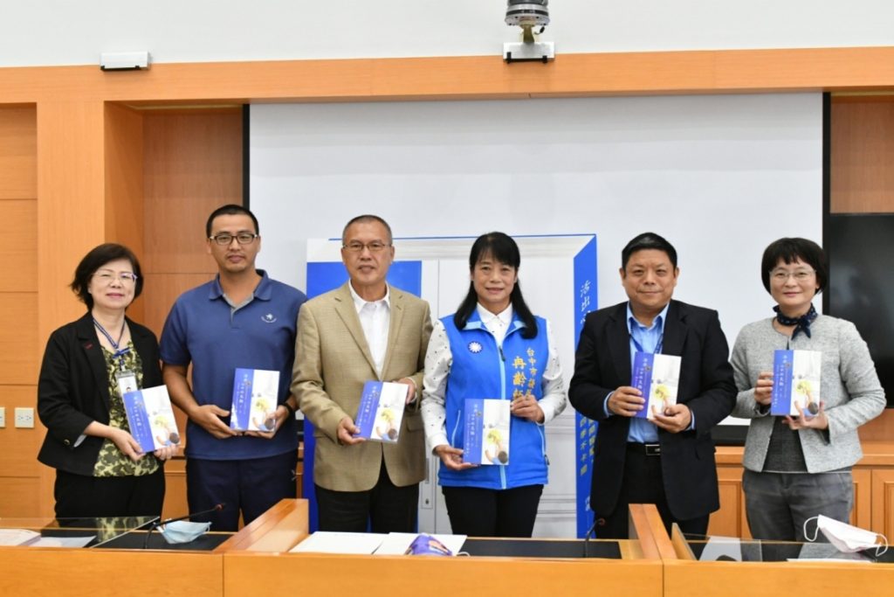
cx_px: 447
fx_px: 1155
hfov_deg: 42.3
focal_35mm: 46
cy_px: 298
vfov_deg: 29.0
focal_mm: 31
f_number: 3.5
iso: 3200
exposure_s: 1/125
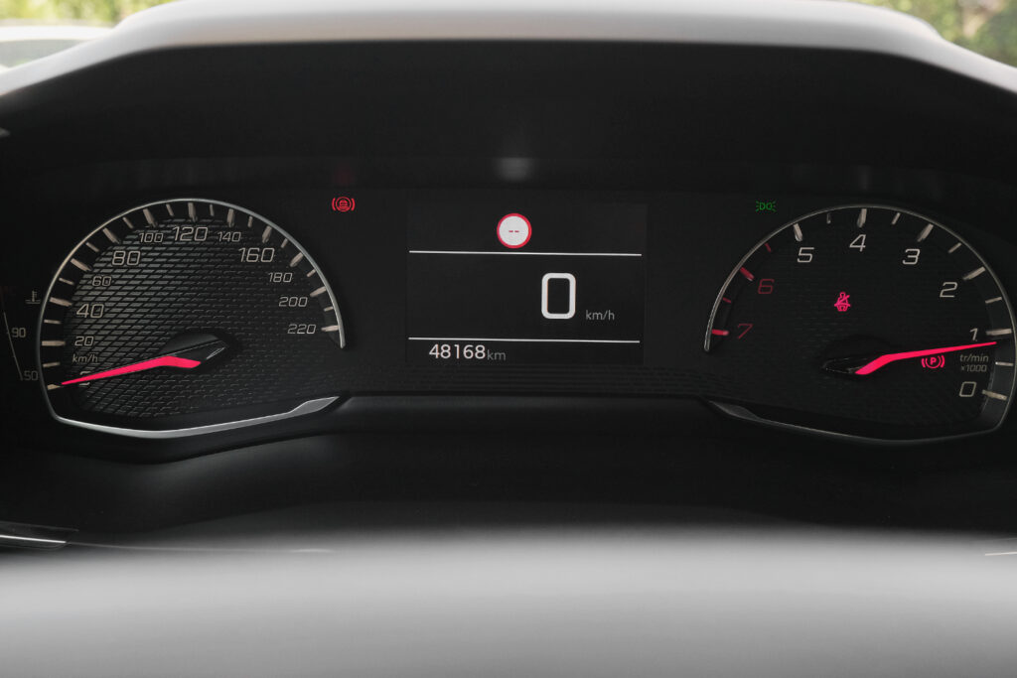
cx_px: 508
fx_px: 1243
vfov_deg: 30.5
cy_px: 339
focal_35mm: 44
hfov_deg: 44.5
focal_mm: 29.6
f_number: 9
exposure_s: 1/250
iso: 2000
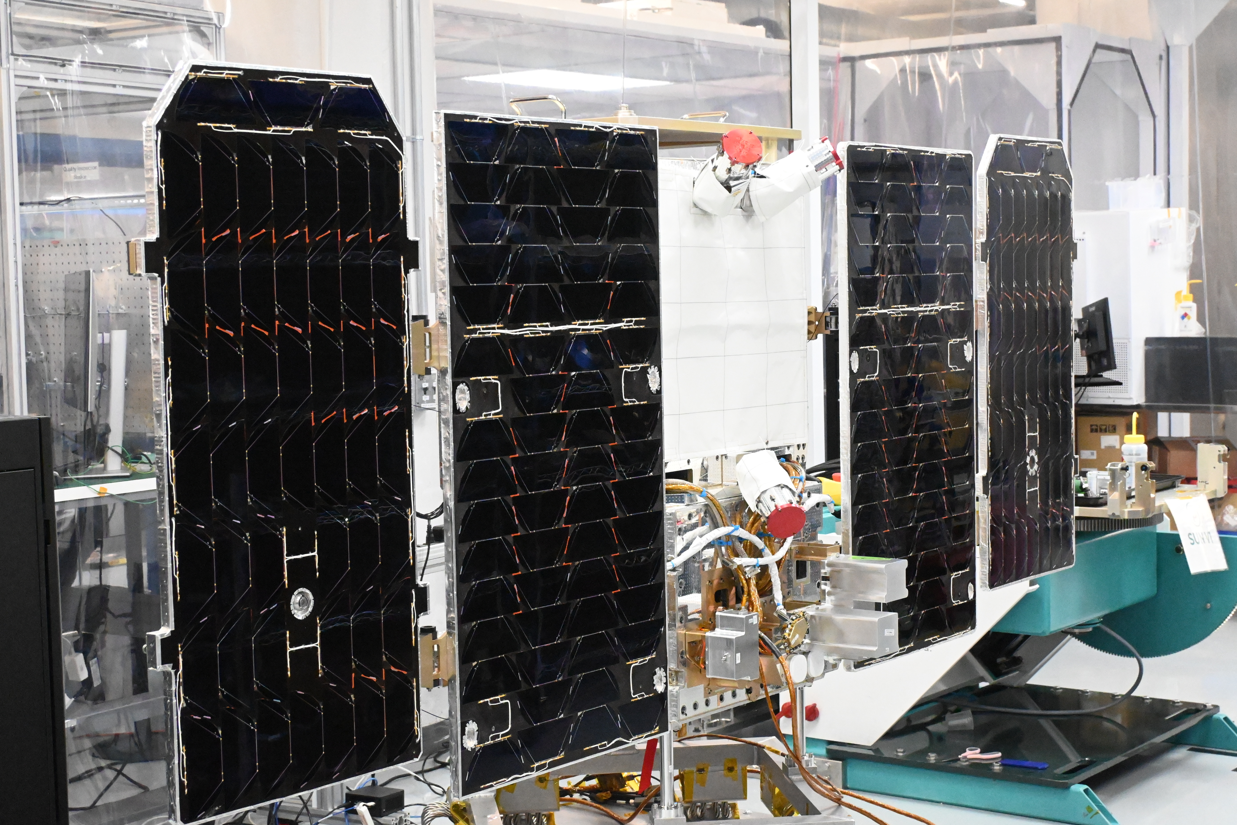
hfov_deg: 35.9
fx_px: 1907
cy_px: 412
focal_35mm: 56
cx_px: 618
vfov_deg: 24.4
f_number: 7.1
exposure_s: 1/320
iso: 12800
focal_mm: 37
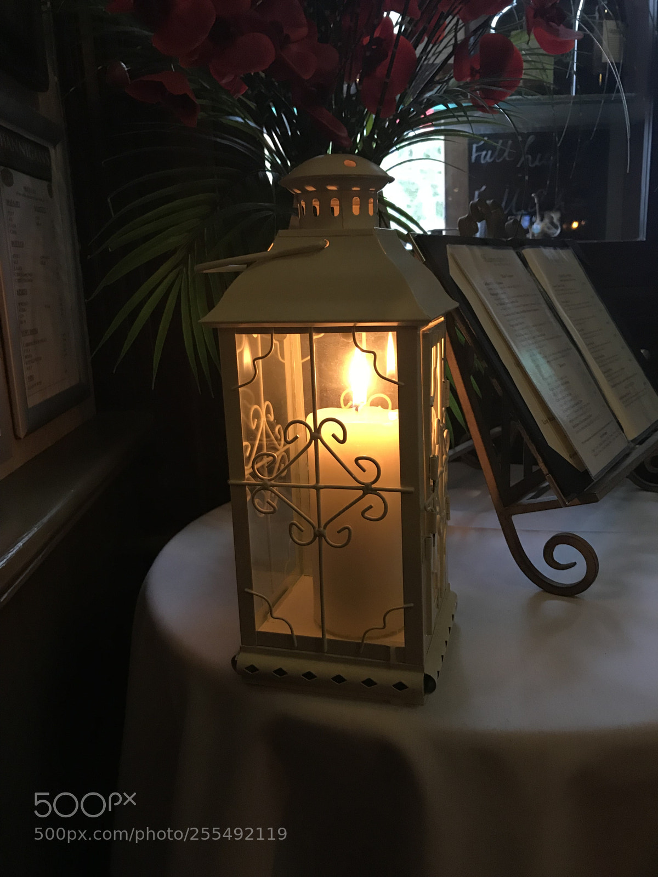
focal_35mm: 28
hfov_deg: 49.7
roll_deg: +3.3
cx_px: 329
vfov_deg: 63.4
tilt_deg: -11.8
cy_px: 438
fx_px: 710
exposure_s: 1/17
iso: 80
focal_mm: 3.99
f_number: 1.8
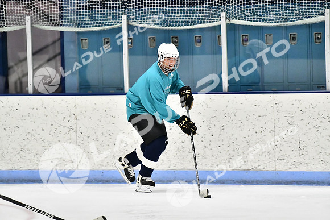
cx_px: 165
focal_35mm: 285
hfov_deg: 7.2
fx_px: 2613
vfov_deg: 4.8
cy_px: 110
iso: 8000
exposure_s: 1/1600
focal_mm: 190
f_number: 2.8
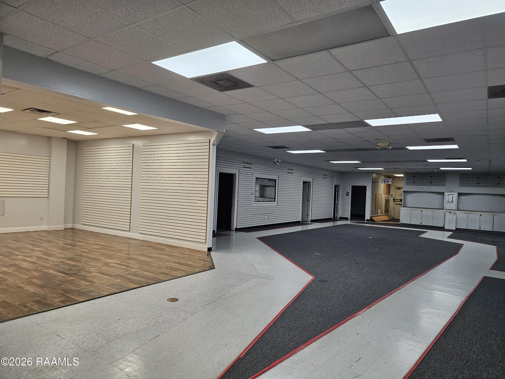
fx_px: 336
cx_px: 252
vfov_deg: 58.9
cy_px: 190
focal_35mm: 23
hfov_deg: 73.9
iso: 125
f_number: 1.7
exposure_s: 1/120
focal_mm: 6.3
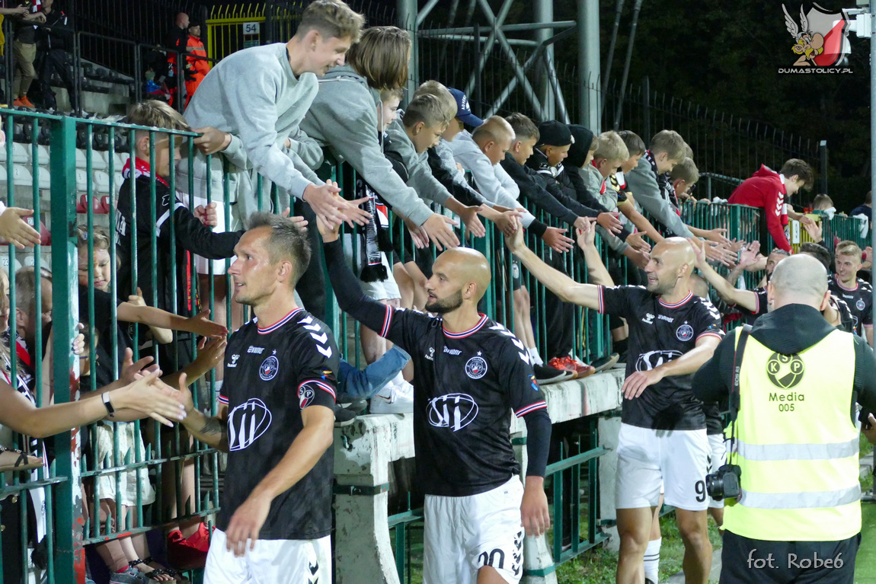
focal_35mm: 88
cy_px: 292
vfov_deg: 15.5
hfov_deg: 23.1
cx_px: 438
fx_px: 2141
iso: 3200
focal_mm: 32.24
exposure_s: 1/80
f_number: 3.8
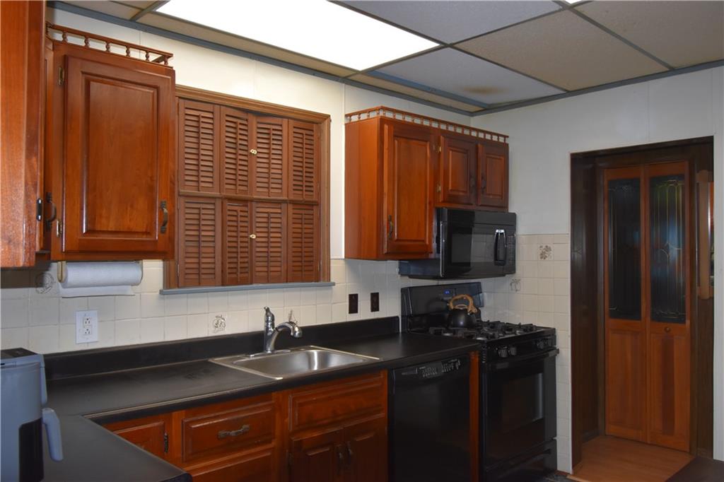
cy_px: 241
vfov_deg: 43.6
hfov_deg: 61.9
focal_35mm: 30
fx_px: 603
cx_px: 362
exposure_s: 1/100
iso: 800
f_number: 5.6
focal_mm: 20
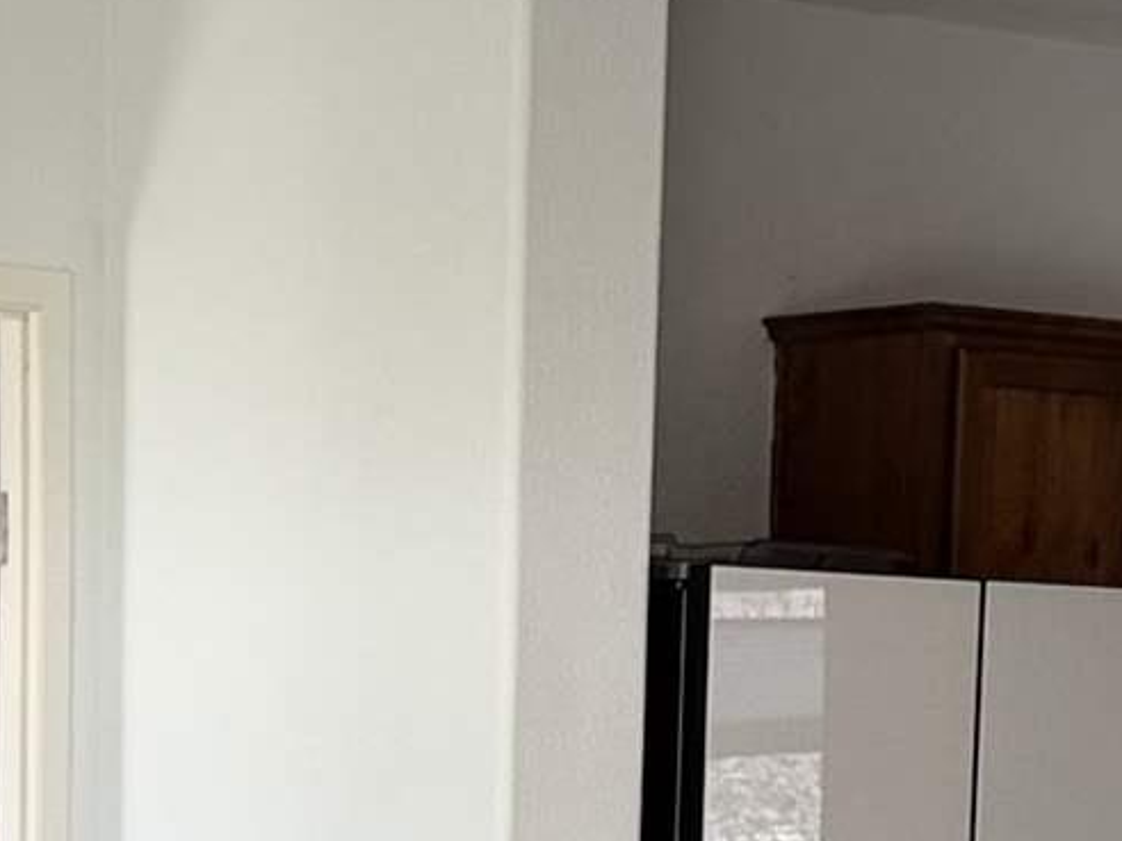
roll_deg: -1.0
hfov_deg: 13.2
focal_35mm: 150
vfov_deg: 9.2
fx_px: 4862
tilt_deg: -11.2
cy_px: 1734
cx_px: 413
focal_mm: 6.76
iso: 100
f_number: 1.78
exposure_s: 1/459
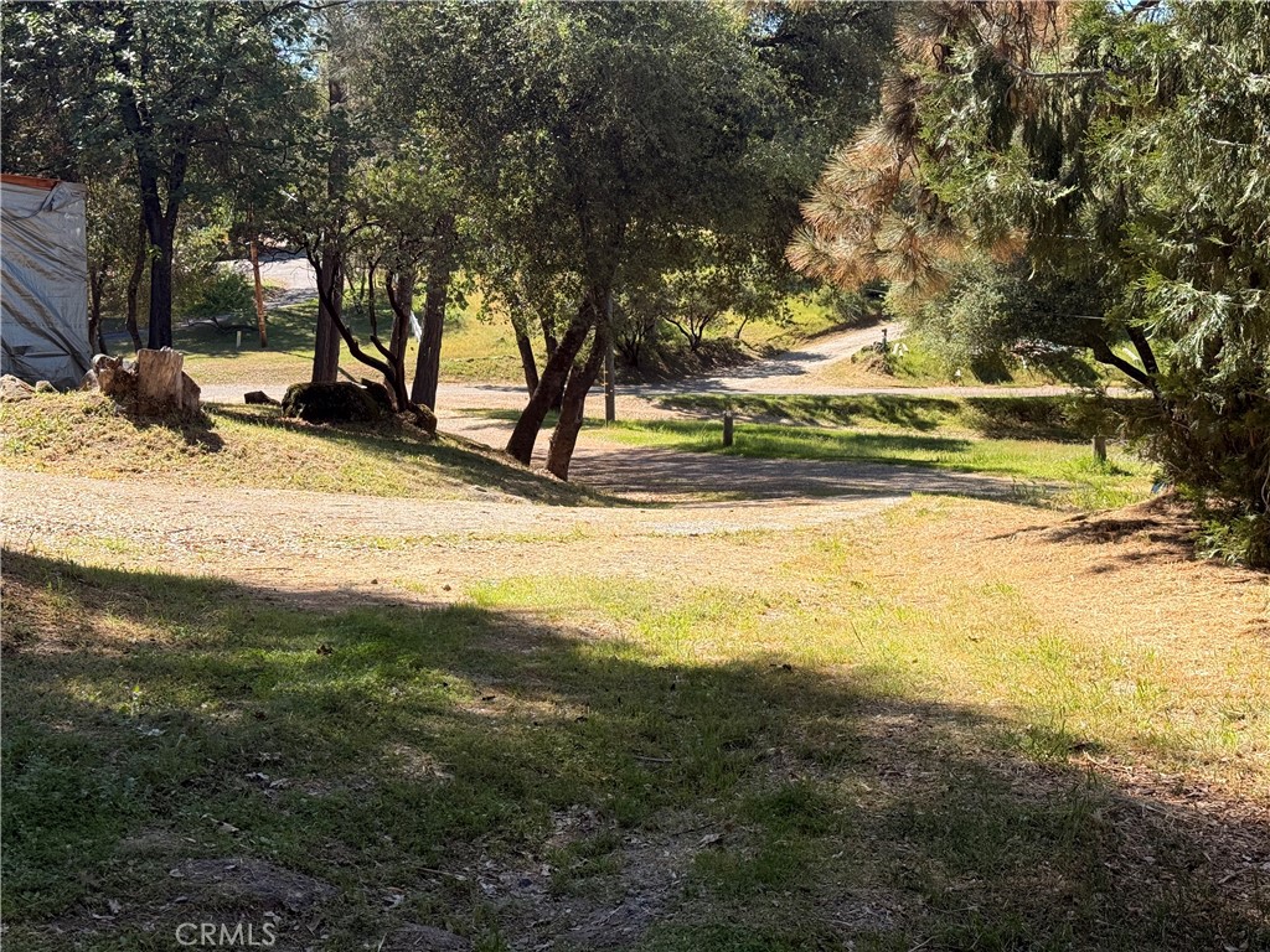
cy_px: 476
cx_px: 635
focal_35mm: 48
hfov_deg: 39.7
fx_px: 1761
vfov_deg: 30.3
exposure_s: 1/1642
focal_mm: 6.76
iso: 64
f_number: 1.78
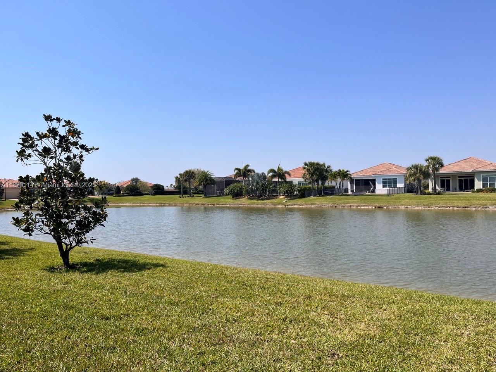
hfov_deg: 67.3
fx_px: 373
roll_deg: +1.6
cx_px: 248
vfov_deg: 53.1
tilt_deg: -0.1
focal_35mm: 26
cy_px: 186
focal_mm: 5.1
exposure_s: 1/4484
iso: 50
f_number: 1.6
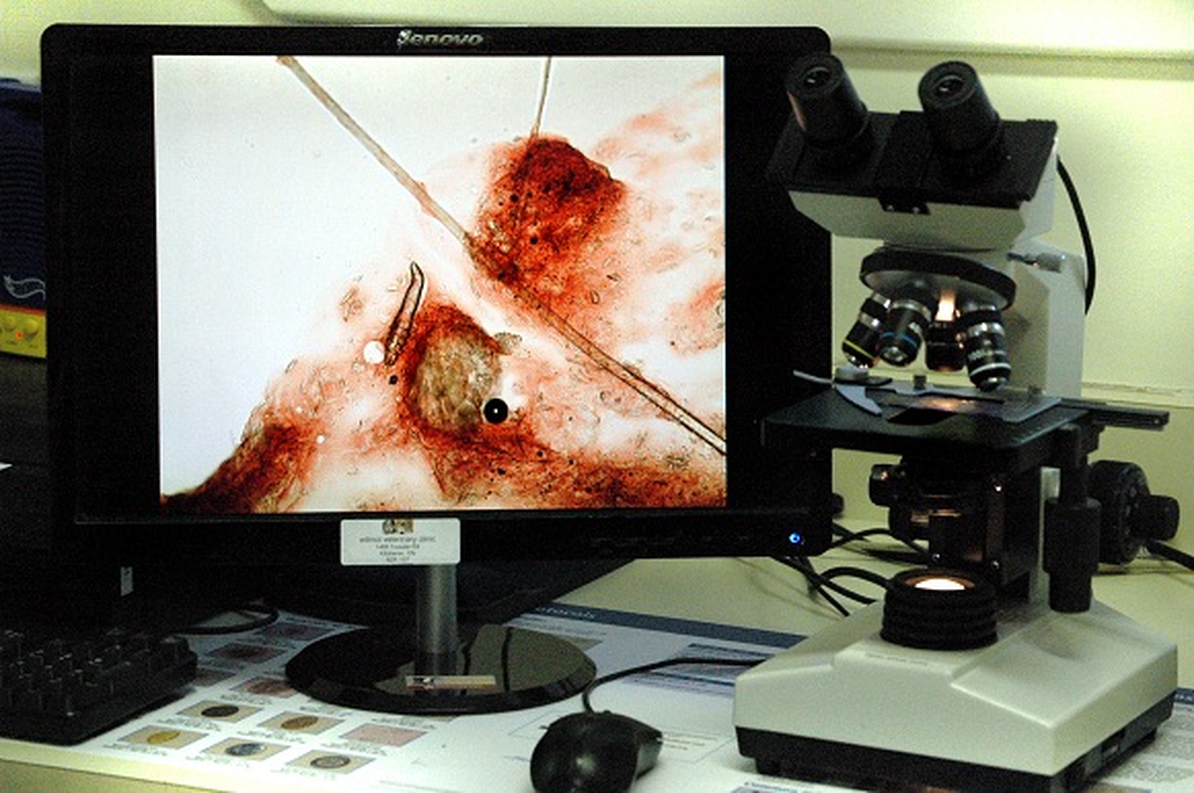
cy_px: 396
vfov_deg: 13.0
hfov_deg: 19.5
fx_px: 3479
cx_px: 597
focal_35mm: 105
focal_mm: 70
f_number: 6.3
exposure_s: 1/160
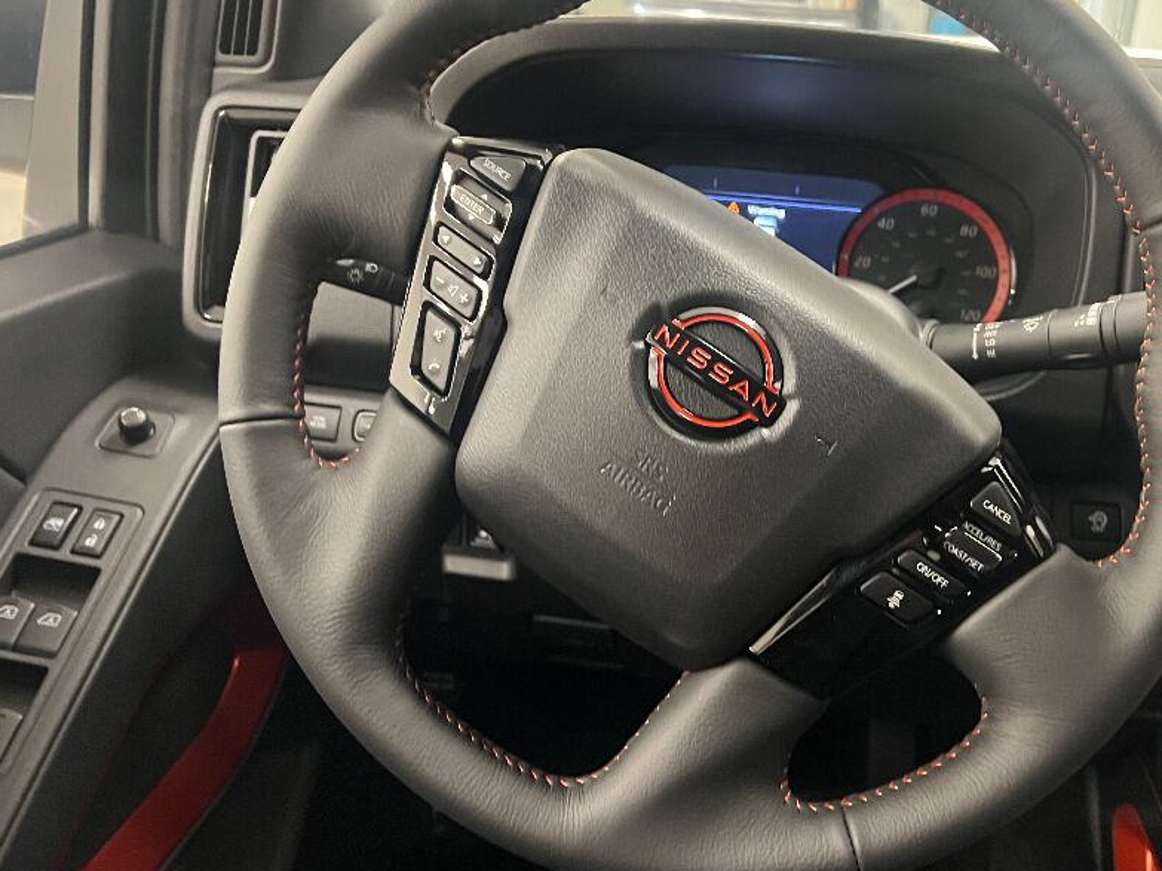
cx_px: 711
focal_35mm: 34
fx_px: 1141
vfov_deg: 41.7
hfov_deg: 53.5
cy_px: 383
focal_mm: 5.7
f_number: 1.5
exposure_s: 1/40
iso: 640
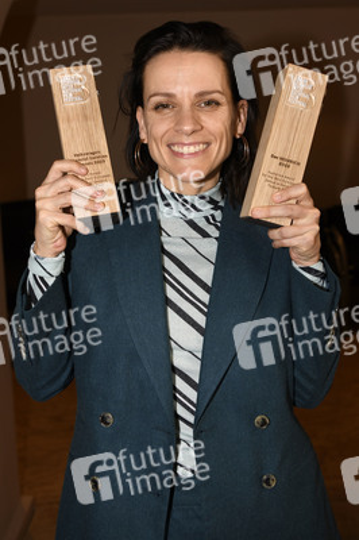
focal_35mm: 31
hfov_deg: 42.3
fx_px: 464
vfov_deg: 60.3
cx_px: 180
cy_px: 270
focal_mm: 31
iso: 640
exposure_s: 1/320
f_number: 3.5
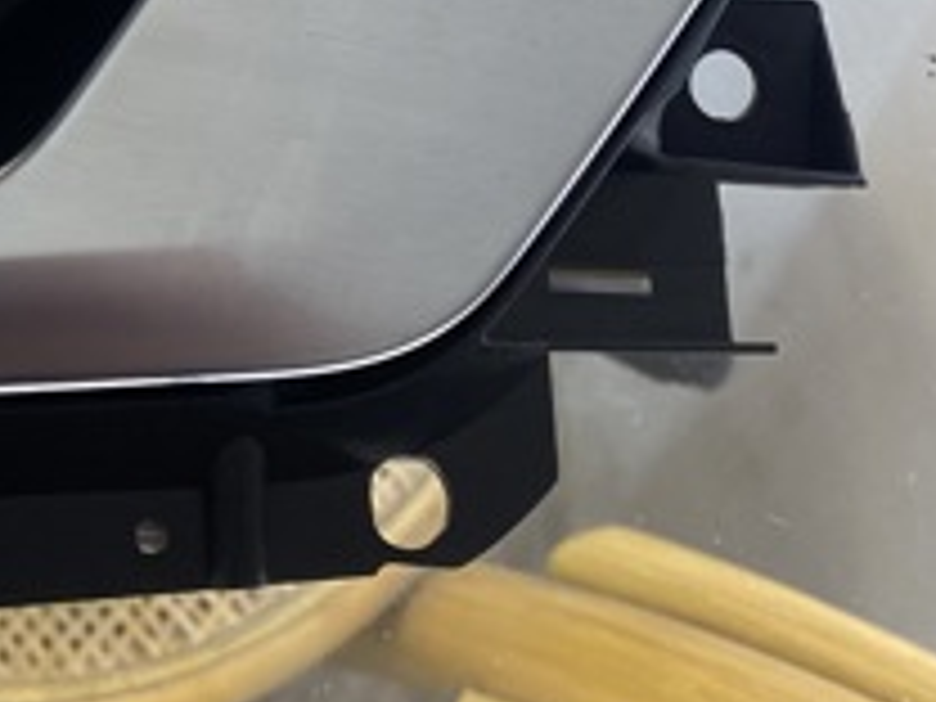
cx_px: -90
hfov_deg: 23.0
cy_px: -250
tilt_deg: -66.6
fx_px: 2163
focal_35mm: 80
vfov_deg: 17.2
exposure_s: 1/50
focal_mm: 4.25
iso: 200
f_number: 1.8
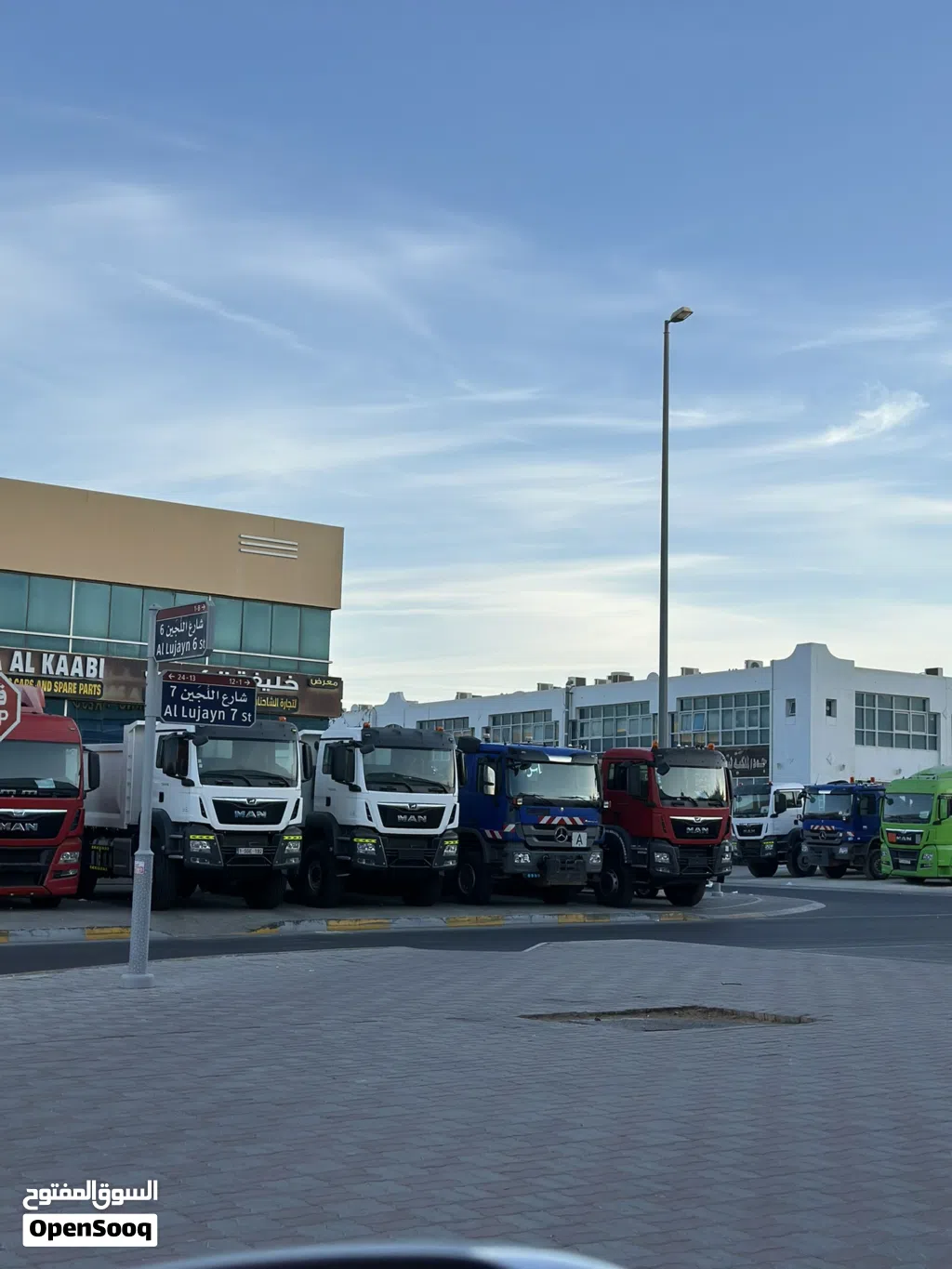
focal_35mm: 48
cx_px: 476
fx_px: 1760
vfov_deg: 39.7
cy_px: 634
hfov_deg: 30.3
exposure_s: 1/2469
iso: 80
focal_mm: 6.86
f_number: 1.78
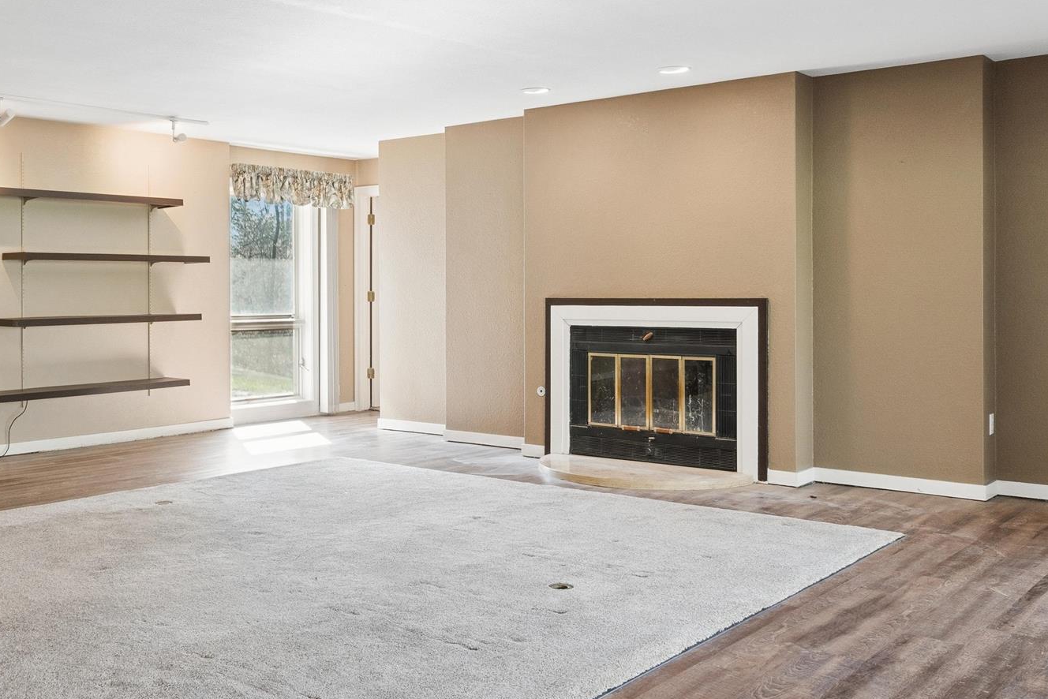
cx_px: 333
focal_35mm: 37
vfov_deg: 35.9
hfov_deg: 50.7
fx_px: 1077
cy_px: 297
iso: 800
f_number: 10
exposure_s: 1/15
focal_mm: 16
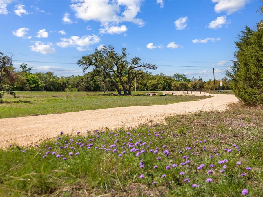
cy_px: 99
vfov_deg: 37.7
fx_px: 289
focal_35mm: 38
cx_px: 128
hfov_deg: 49.0
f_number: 9
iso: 200
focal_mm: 35
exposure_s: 1/400
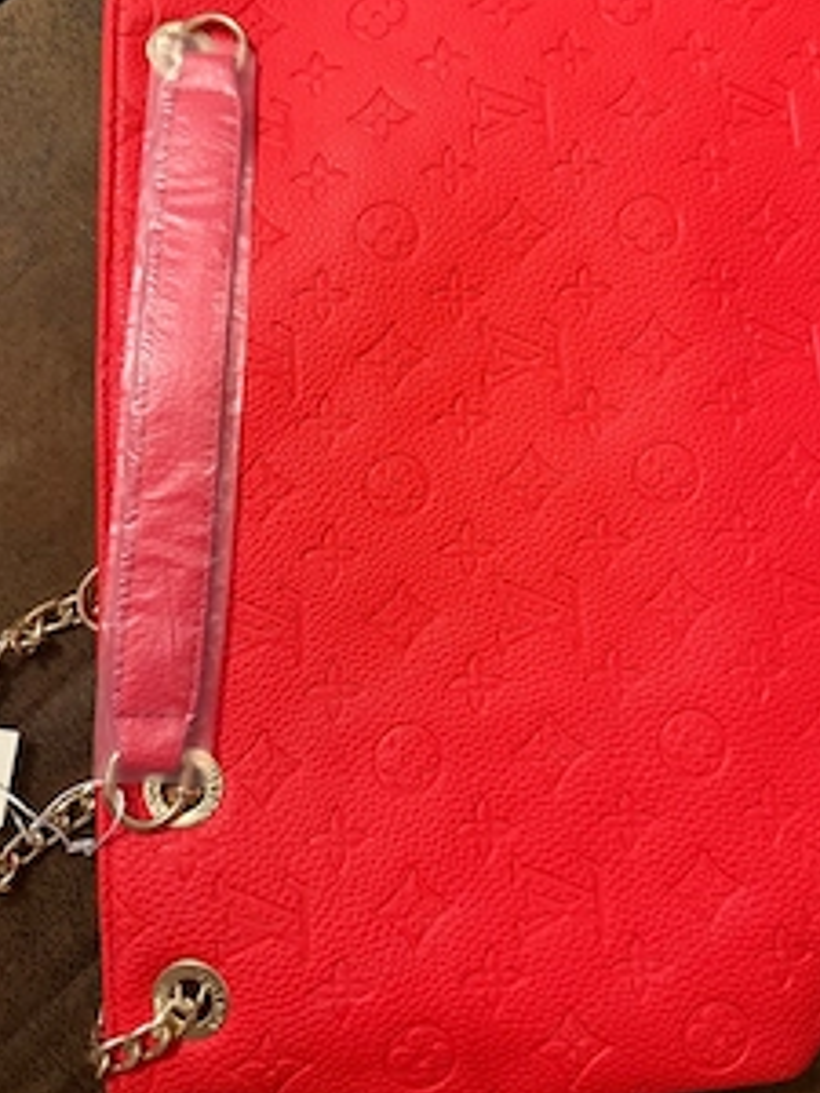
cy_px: 441
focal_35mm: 32
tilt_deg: -69.7
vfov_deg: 56.4
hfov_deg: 44.1
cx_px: 452
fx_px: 1011
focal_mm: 6.76
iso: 400
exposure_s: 1/50
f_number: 1.78
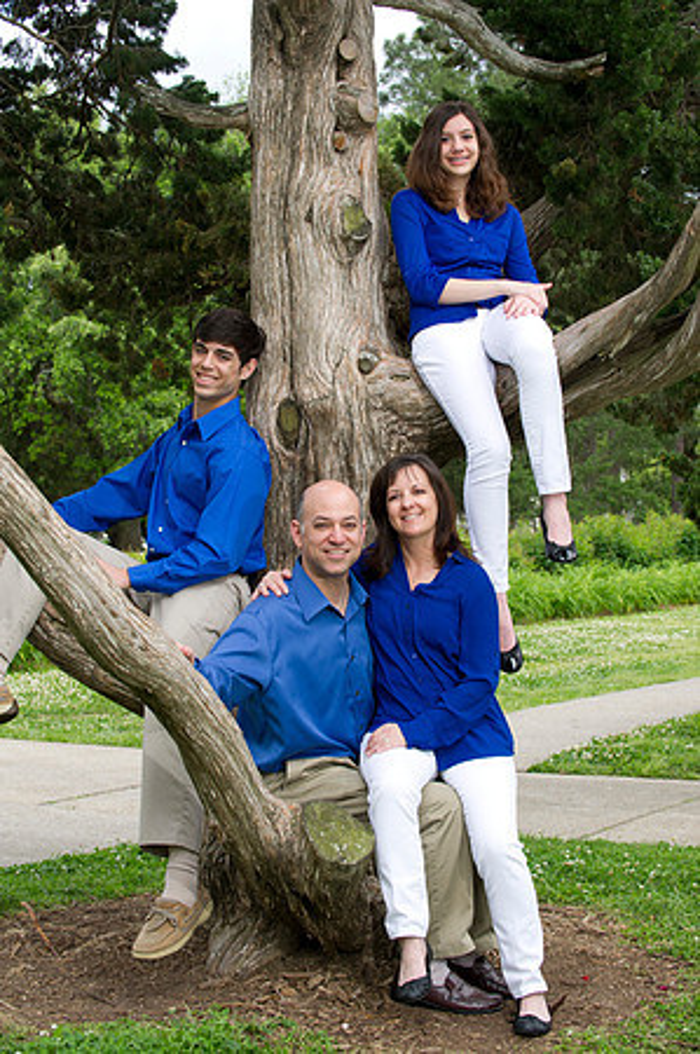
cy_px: 527
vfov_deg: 28.9
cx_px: 350
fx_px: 2046
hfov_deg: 19.4
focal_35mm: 70
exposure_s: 1/125
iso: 320
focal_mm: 70
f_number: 7.1
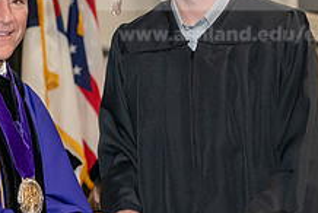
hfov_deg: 11.0
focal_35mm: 186
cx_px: 53
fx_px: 1645
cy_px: 65
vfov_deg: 7.4
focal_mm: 70
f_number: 5
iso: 2500
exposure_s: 1/200
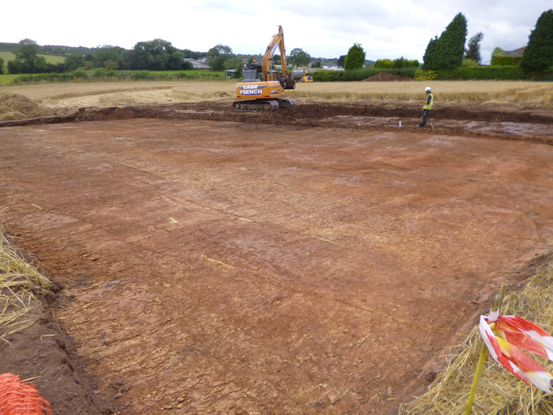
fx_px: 384
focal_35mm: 24
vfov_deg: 56.8
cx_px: 276
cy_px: 208
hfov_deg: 71.6
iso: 100
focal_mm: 4.3
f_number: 2.5
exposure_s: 1/640
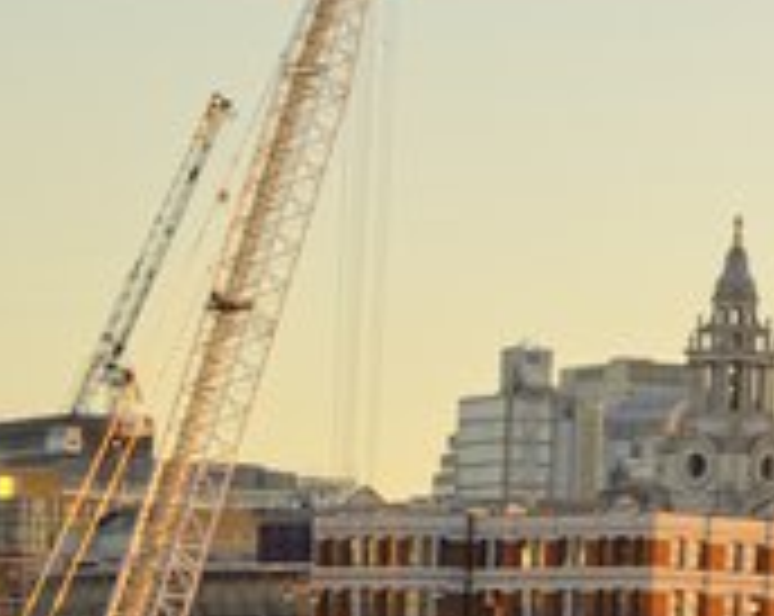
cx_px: 1935
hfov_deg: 6.2
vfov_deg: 5.2
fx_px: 6792
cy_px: -43
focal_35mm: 297
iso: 400
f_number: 7.1
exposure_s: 1/125
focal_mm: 35
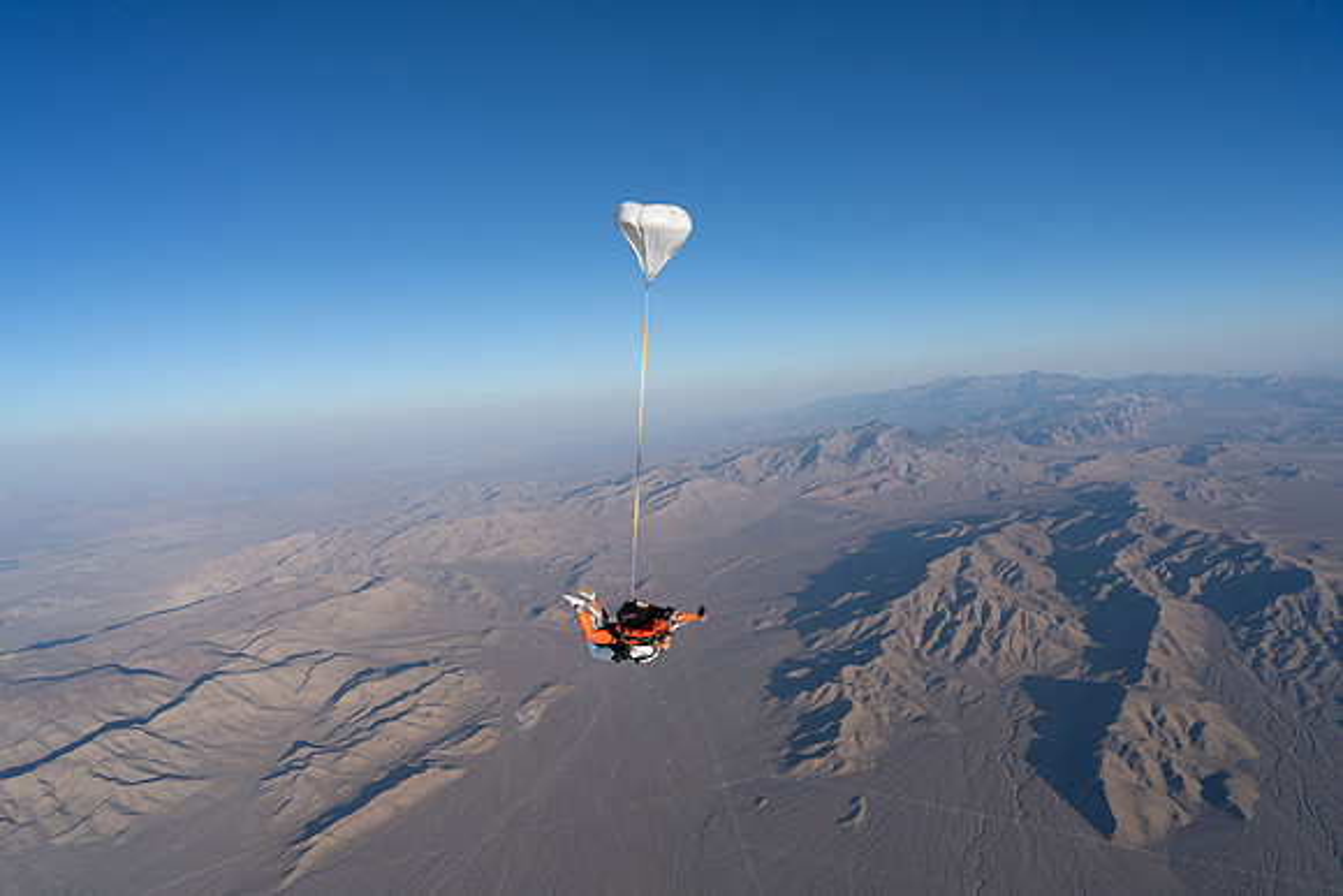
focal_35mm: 24
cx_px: 672
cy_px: 448
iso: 800
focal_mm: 24
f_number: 9
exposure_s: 1/2000
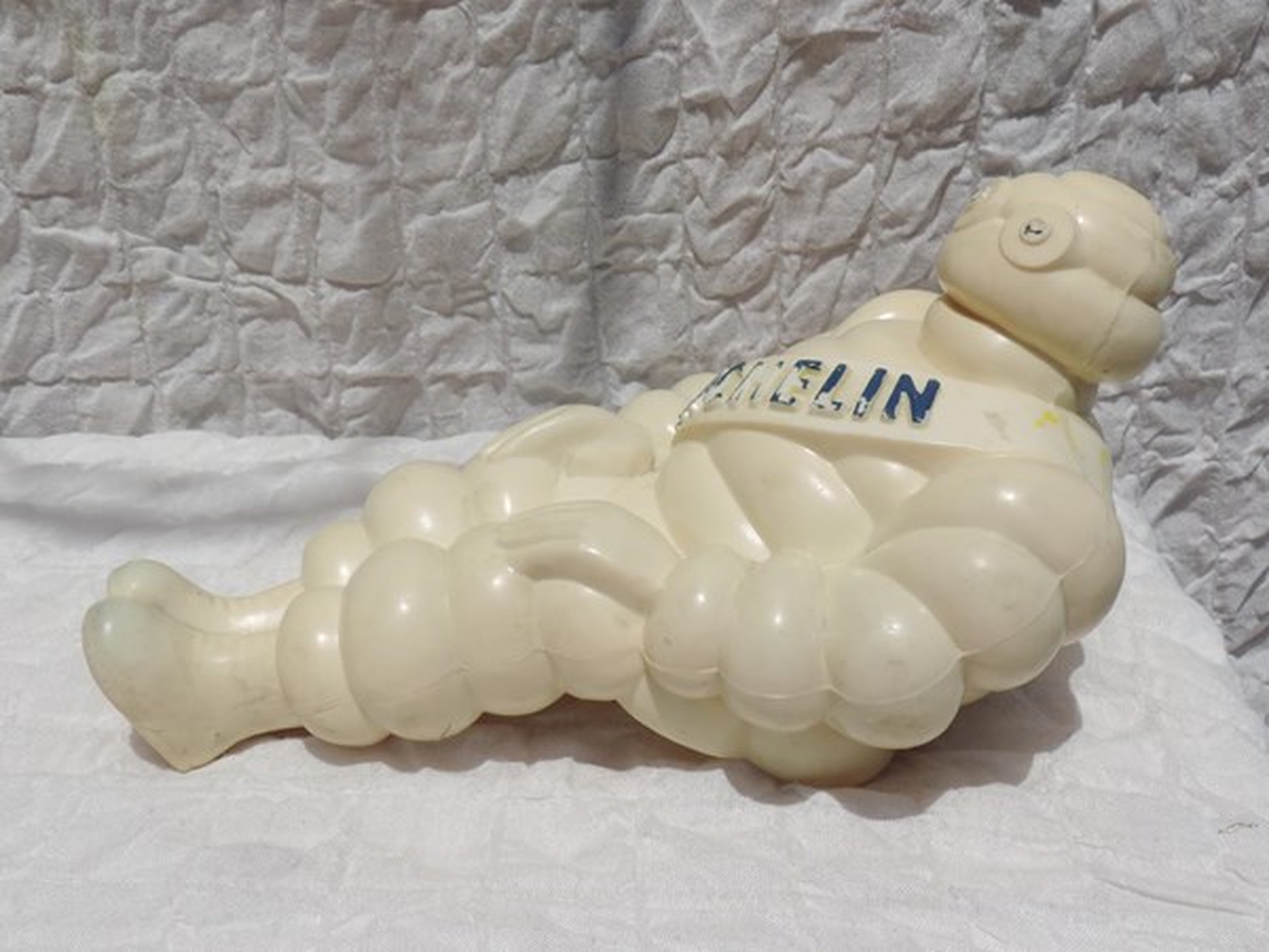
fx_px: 1576
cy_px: 476
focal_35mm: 43
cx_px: 634
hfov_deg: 43.9
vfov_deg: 33.6
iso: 80
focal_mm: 7.6
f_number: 4.8
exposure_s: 1/1600
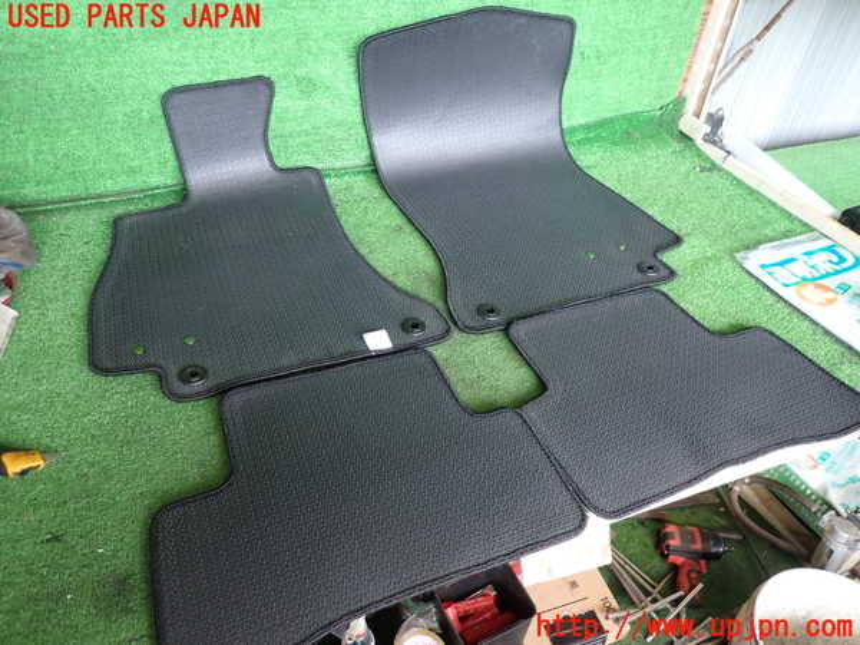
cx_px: 430
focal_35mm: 25
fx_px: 621
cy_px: 322
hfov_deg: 69.4
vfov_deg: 54.9
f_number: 2
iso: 160
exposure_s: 1/60
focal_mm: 4.5
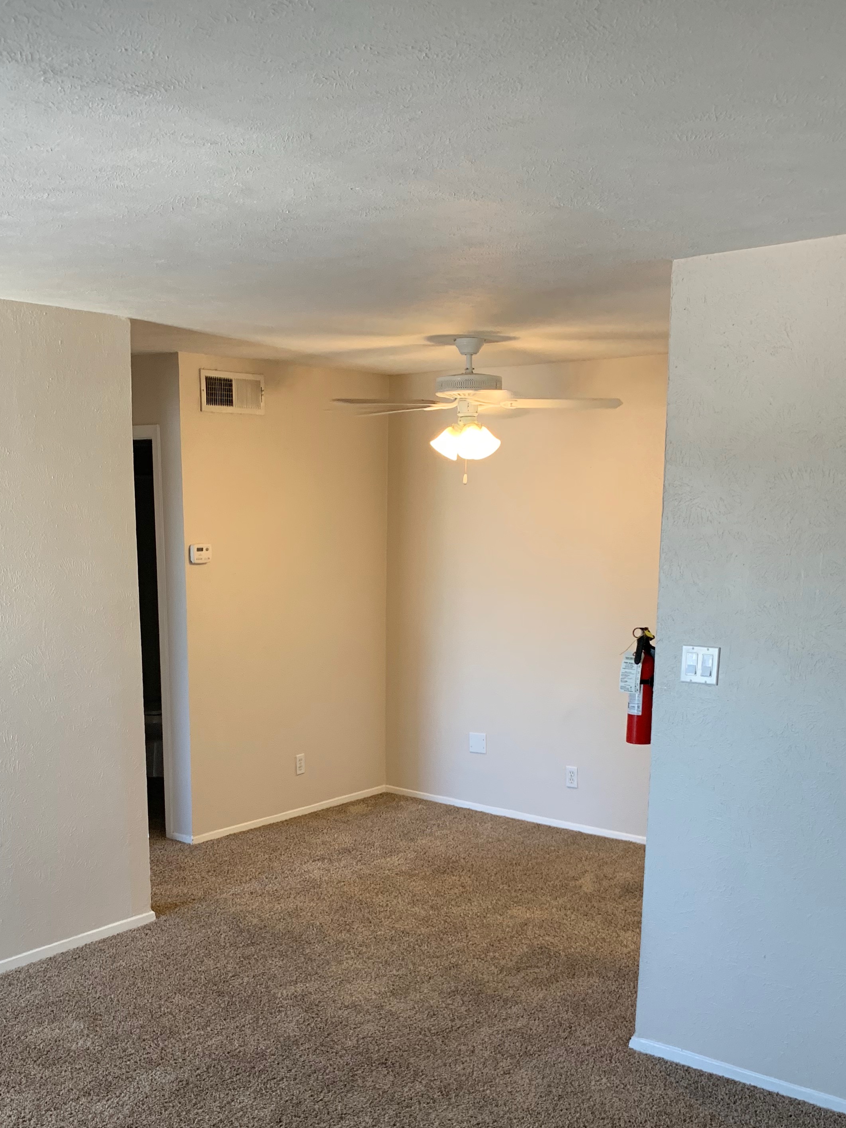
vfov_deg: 49.3
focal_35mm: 37
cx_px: 303
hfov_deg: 38.4
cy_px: 754
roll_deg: +0.2
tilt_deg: -11.2
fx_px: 1206
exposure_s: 1/60
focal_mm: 4.25
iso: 100
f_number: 1.8
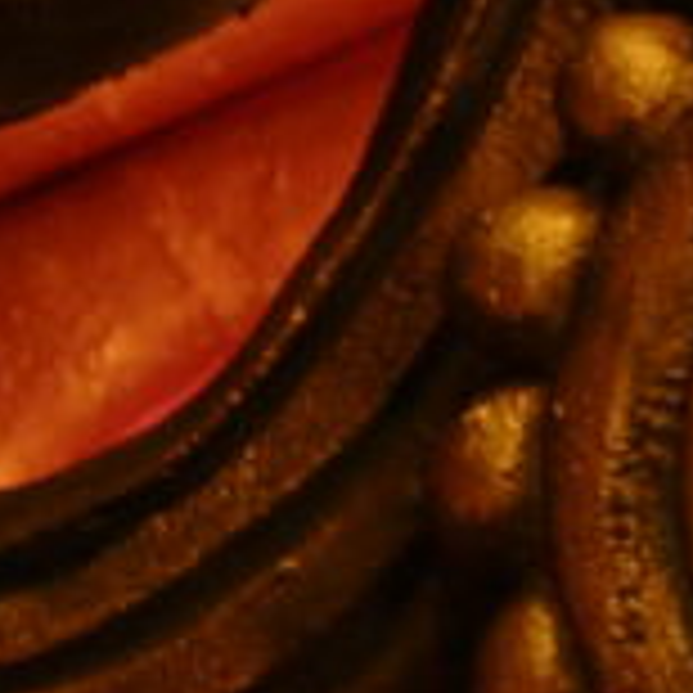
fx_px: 14949
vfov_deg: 2.6
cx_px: 2574
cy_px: -677
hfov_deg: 2.6
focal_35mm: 660
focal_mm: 50
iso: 640
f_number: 5
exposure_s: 1/125
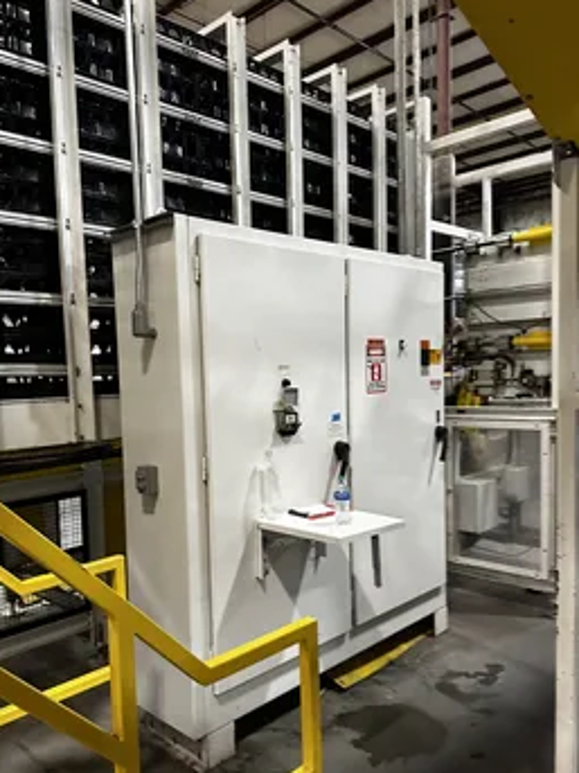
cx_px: 250
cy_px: 426
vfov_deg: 63.3
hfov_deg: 49.6
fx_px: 625
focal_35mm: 28
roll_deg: +4.2
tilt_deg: -2.3
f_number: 1.78
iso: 800
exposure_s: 1/60
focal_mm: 6.86
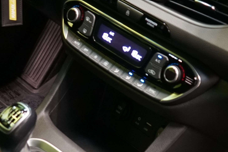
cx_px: 40
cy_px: 48
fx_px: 722
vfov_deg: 12.0
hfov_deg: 17.8
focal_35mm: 114
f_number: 3.5
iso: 1250
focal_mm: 28
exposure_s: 1/30
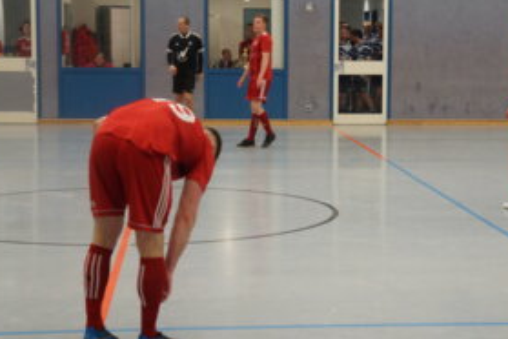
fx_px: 1213
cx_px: 310
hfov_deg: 23.6
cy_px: 135
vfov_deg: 15.9
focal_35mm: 86
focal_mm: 40
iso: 800
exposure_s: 1/80
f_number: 4.5
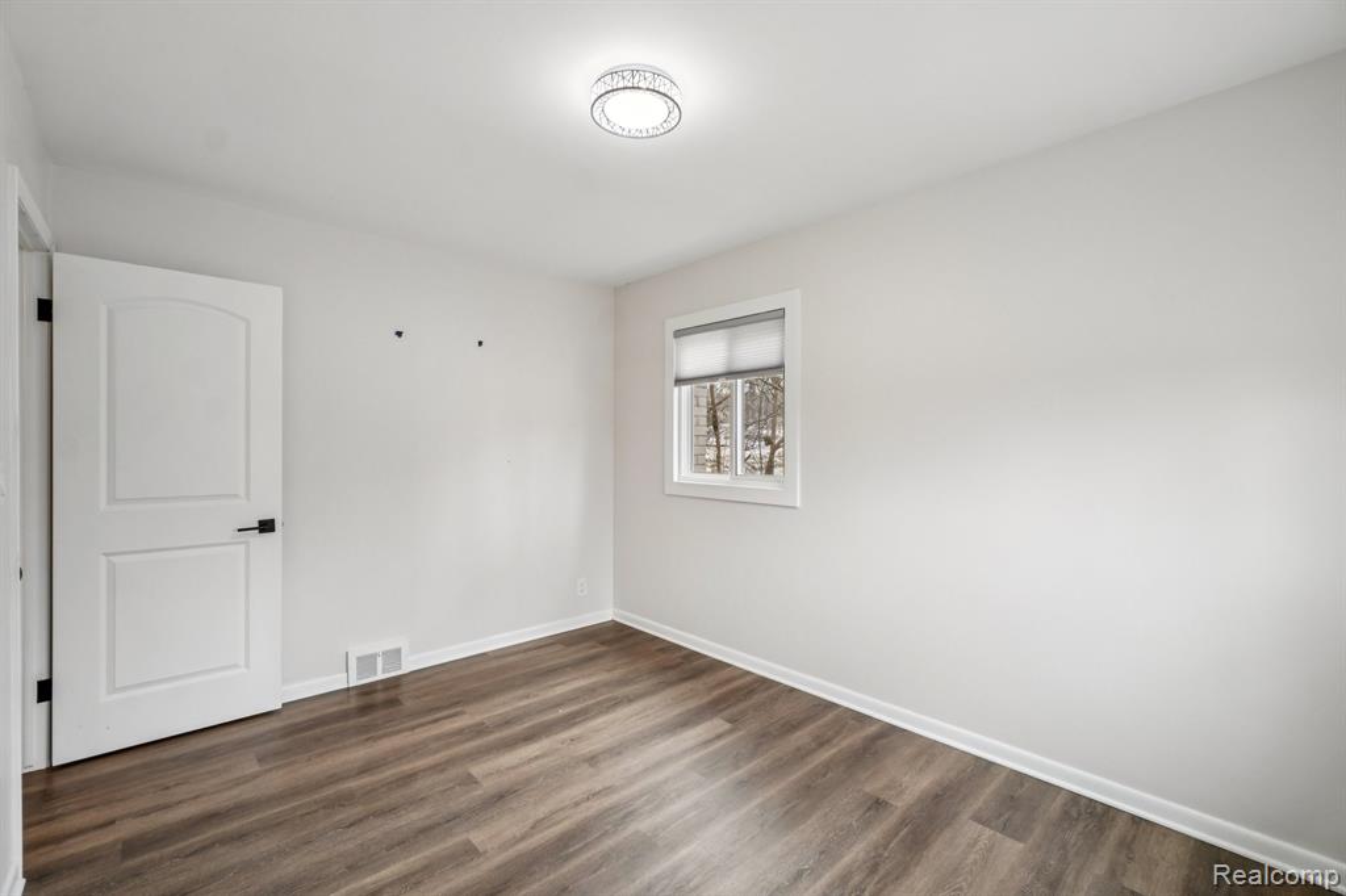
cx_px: 673
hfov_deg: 100.4
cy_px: 448
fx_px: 561
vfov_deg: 77.3
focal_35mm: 15
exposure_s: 1/20
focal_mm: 10
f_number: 8
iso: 400
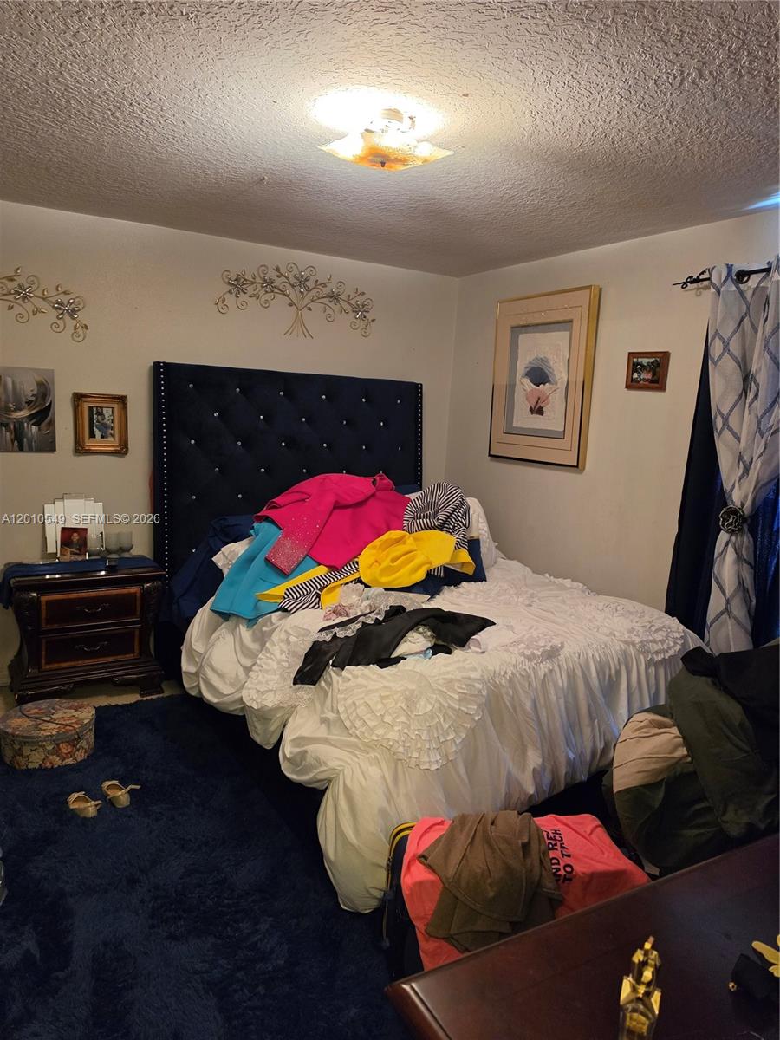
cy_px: 520
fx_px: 691
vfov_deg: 73.9
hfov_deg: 58.9
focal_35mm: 23
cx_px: 390
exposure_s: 1/120
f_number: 1.4
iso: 400
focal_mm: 6.5
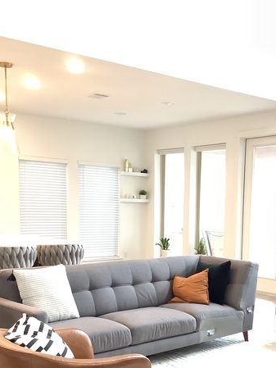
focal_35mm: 46
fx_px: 489
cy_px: 272
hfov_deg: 31.1
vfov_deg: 40.2
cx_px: 197
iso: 250
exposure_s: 1/60
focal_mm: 3.3
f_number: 2.4
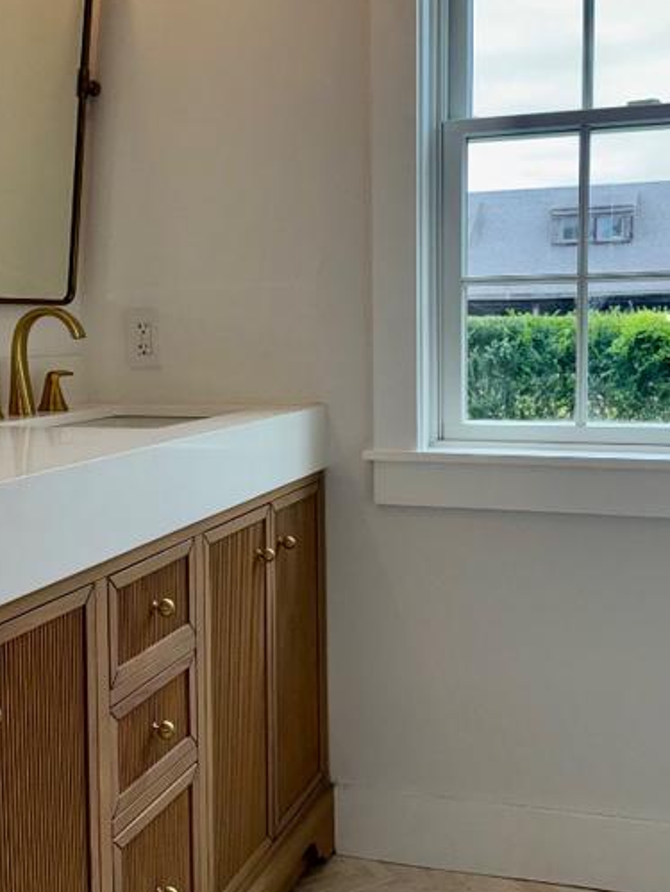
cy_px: 408
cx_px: 331
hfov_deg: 35.2
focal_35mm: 41
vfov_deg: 45.7
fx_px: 1057
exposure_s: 1/627
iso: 50
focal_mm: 6.76
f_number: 1.78
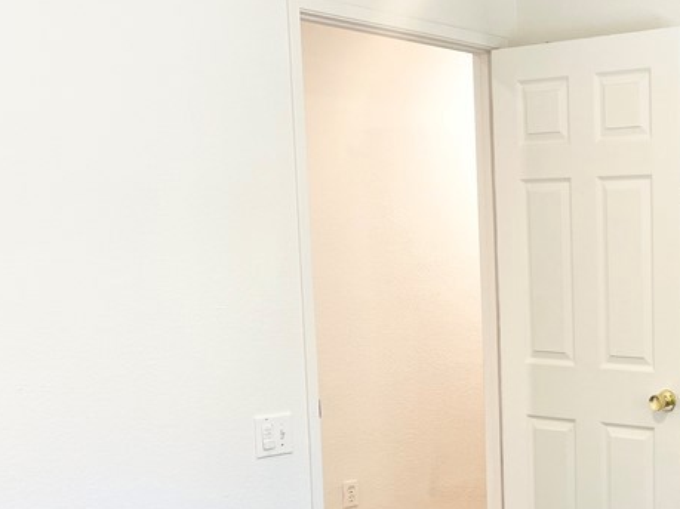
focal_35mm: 58
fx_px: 1139
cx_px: 726
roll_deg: +1.0
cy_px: 395
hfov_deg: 30.2
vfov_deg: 24.9
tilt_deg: -6.5
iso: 80
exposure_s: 1/120
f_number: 1.5
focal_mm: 5.7
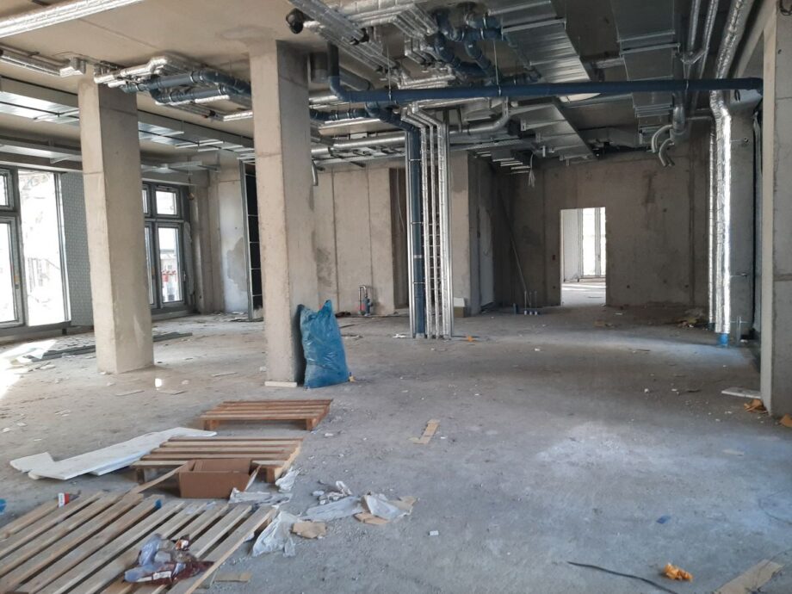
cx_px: 396
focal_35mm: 26
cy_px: 297
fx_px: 595
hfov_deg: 67.3
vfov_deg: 53.1
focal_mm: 3.93
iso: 100
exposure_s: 1/50
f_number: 1.7
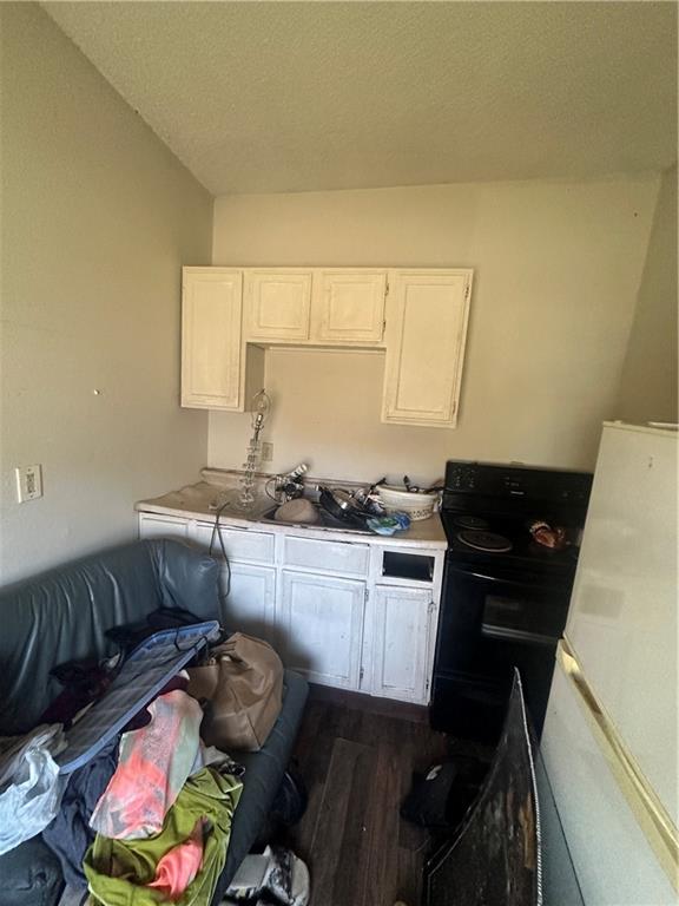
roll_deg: -1.5
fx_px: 366
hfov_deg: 85.7
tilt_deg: -8.5
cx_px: 340
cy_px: 453
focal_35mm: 14
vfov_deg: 102.1
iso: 400
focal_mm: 2.22
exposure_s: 1/60
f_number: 2.2
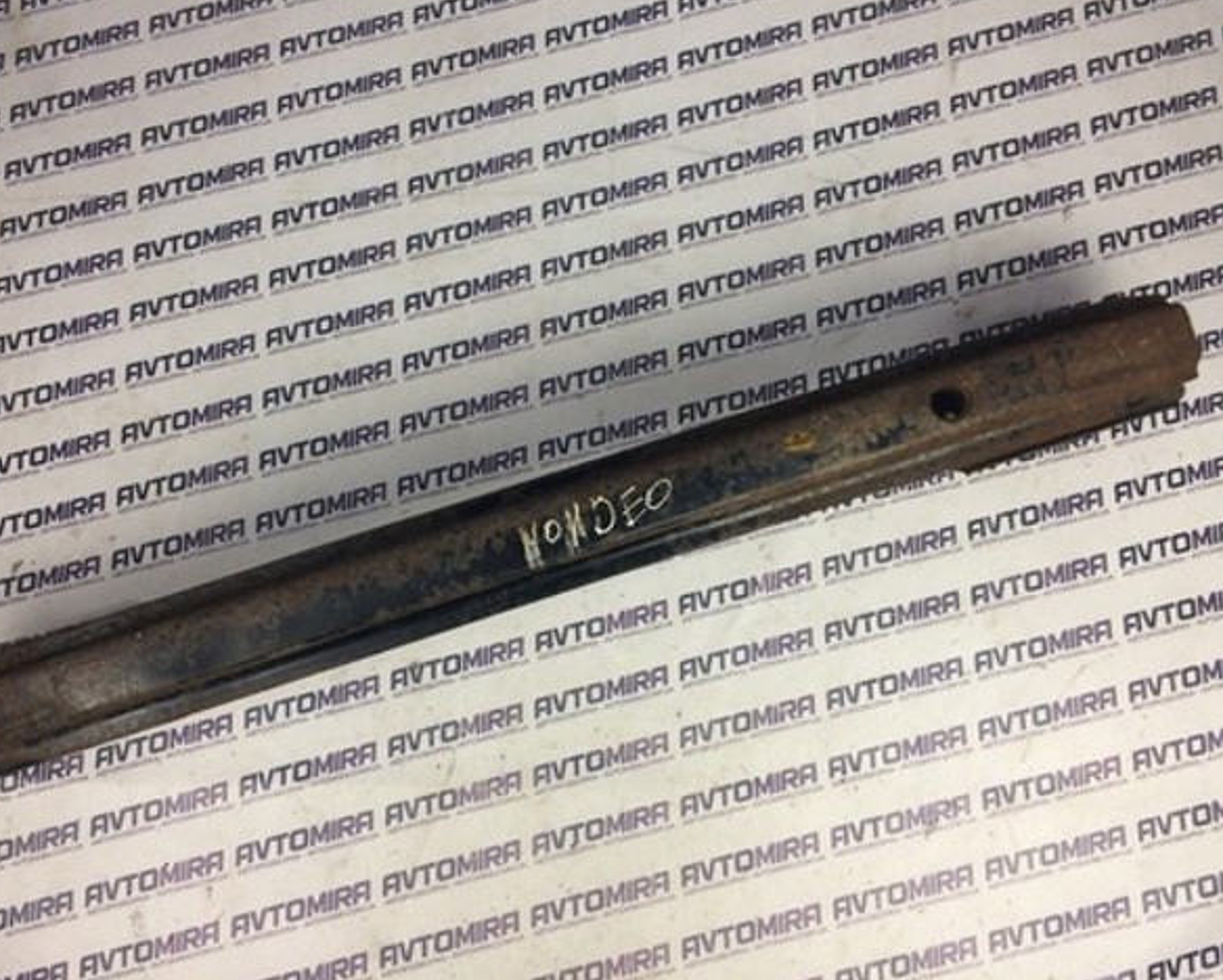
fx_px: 1123
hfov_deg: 57.1
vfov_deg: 47.2
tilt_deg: -80.5
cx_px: 557
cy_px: 494
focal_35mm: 31
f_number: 2.2
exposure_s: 1/50
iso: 50
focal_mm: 4.15
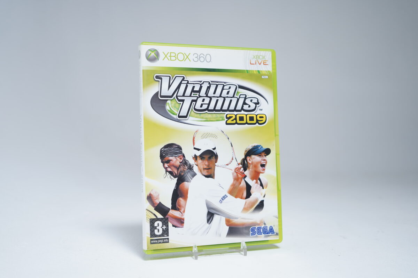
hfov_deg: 47.4
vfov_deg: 32.6
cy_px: 139
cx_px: 209
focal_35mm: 41
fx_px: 476
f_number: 4.5
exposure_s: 1/13
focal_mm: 41
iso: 160
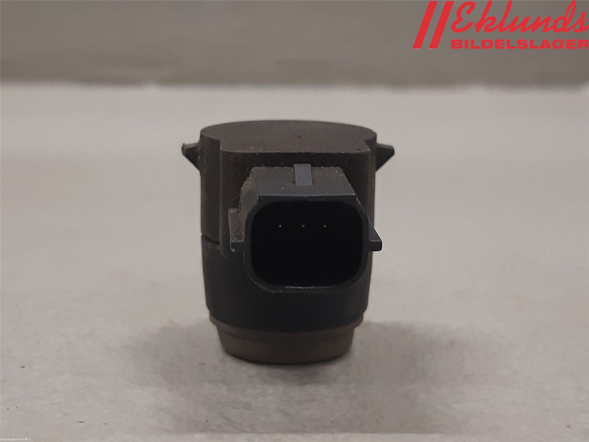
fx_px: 442
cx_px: 294
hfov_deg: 67.3
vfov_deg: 53.1
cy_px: 221
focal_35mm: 26
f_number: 1.7
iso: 125
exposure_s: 1/50
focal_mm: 3.93
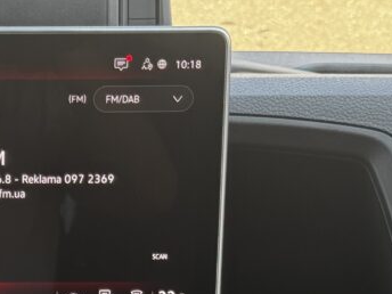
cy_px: 436
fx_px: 1619
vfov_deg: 10.1
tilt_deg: -28.5
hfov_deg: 13.5
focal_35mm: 143
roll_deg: -1.6
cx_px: -58
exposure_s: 1/121
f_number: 1.78
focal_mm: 6.76
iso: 100
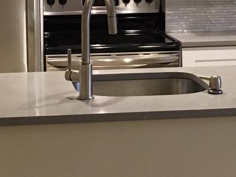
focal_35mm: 104
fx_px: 709
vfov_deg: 14.2
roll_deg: +0.6
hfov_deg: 18.9
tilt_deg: -7.2
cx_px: 130
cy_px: 41
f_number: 2.2
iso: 160
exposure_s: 1/30
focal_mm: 4.15
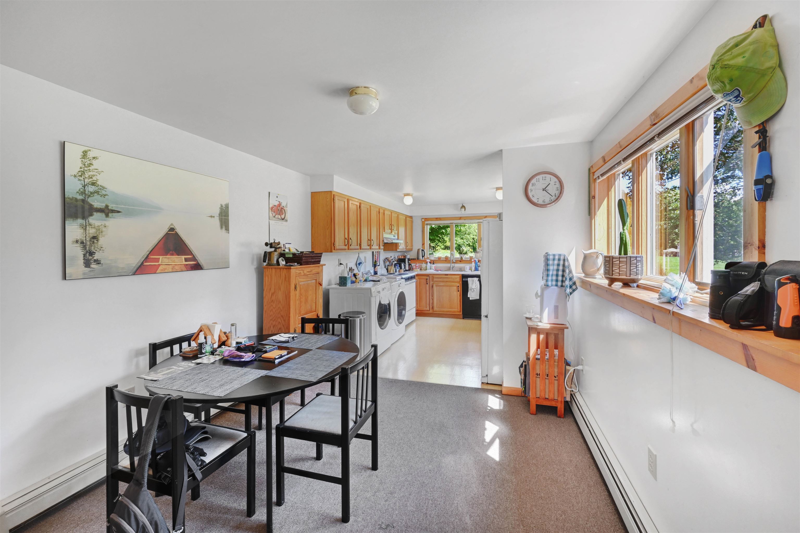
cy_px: 266
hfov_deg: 104.3
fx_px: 311
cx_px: 400
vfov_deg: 81.2
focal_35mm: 14
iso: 1000
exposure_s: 1/30
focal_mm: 14
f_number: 14
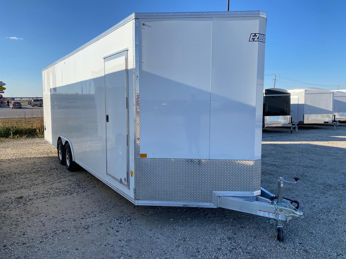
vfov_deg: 53.1
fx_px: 260
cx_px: 173
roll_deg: -0.1
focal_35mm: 26
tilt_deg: -5.4
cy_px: 130
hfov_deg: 67.3
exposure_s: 1/2141
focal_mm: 4.25
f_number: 1.8
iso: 32
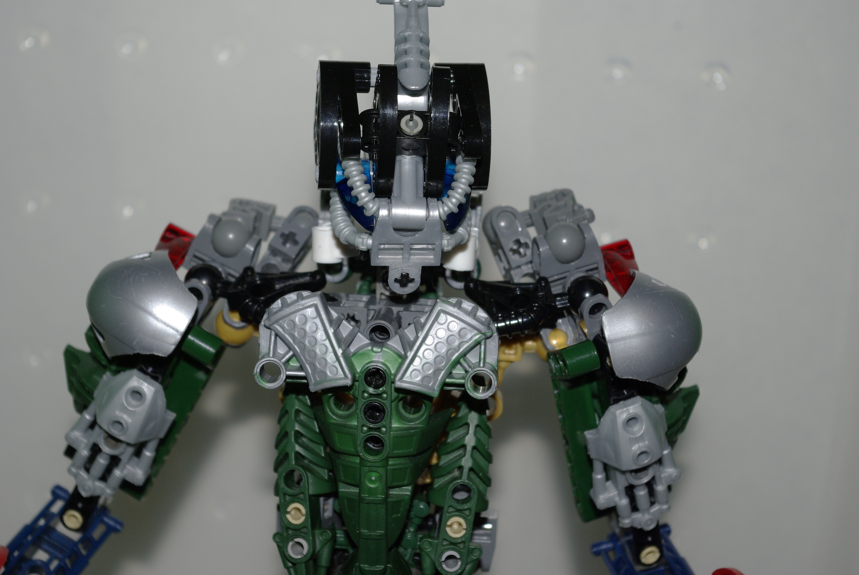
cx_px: 430
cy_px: 288
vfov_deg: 16.6
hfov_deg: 24.6
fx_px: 1971
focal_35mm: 82
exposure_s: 1/60
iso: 400
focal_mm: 55
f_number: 8
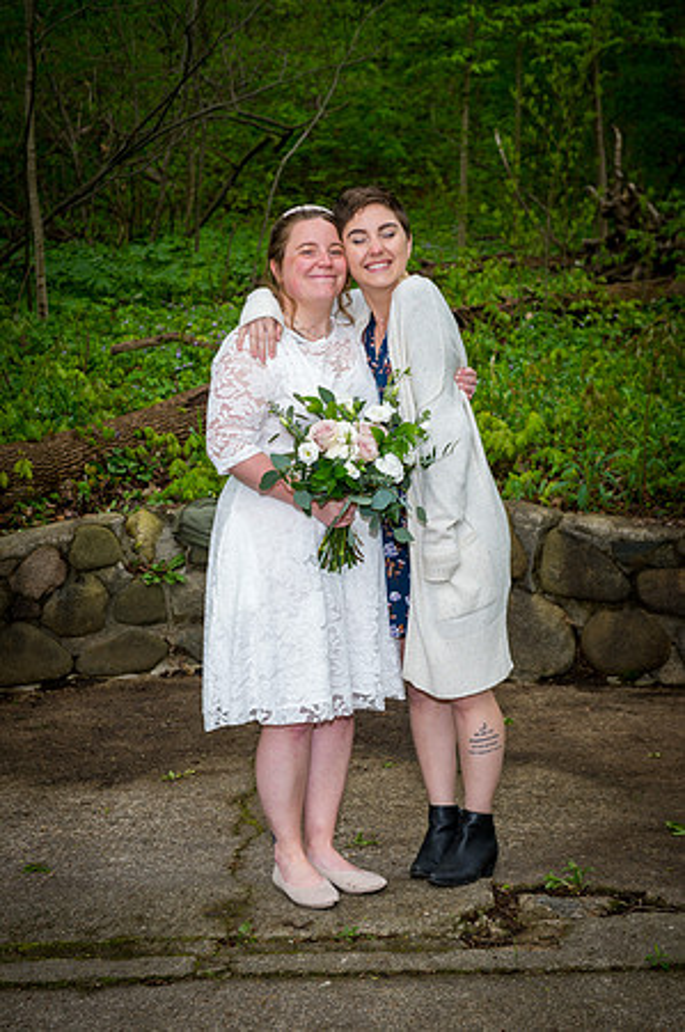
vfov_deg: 33.4
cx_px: 342
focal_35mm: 60
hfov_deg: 22.6
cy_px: 516
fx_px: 1716
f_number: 4.8
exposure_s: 1/125
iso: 100
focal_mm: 60
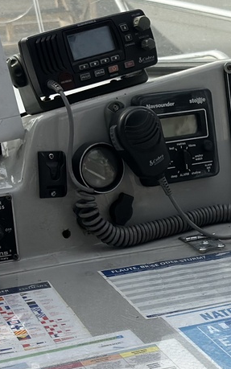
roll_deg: +2.6
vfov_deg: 15.7
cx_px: 329
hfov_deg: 9.6
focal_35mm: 133
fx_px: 1339
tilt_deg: -16.5
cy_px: 212
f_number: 1.78
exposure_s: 1/4785
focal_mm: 6.86
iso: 100
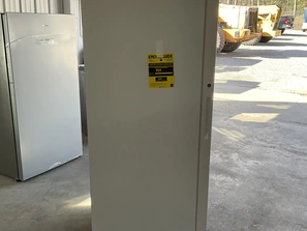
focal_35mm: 39
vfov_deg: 36.8
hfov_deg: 47.8
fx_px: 346
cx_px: 147
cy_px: 115
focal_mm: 3
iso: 20
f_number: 1.8
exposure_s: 1/122
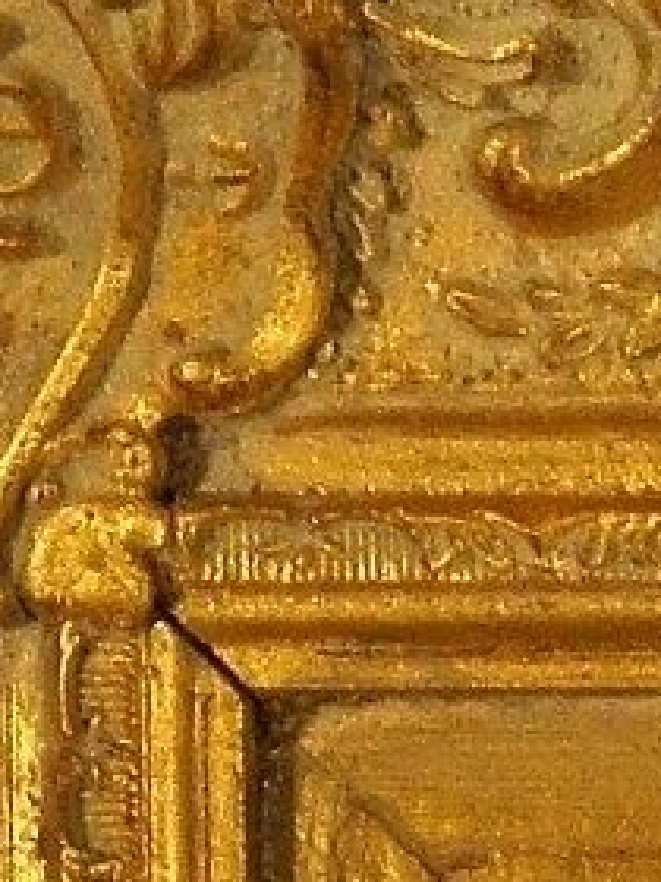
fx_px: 11635
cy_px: 2255
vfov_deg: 4.2
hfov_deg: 3.1
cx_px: 2644
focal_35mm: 457
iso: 100
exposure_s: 1/80
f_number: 4
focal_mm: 9.1
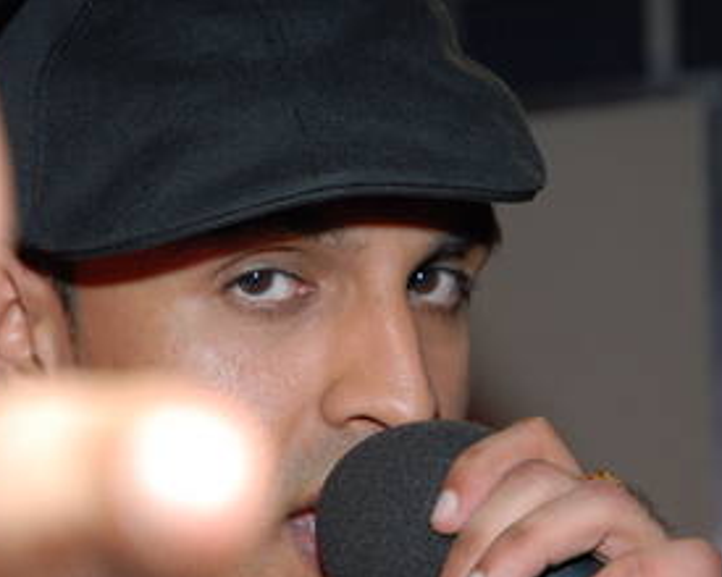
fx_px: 3227
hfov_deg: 12.8
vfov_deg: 10.2
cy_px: 325
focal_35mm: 151
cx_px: 307
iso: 400
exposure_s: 1/60
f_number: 5.6
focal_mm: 70
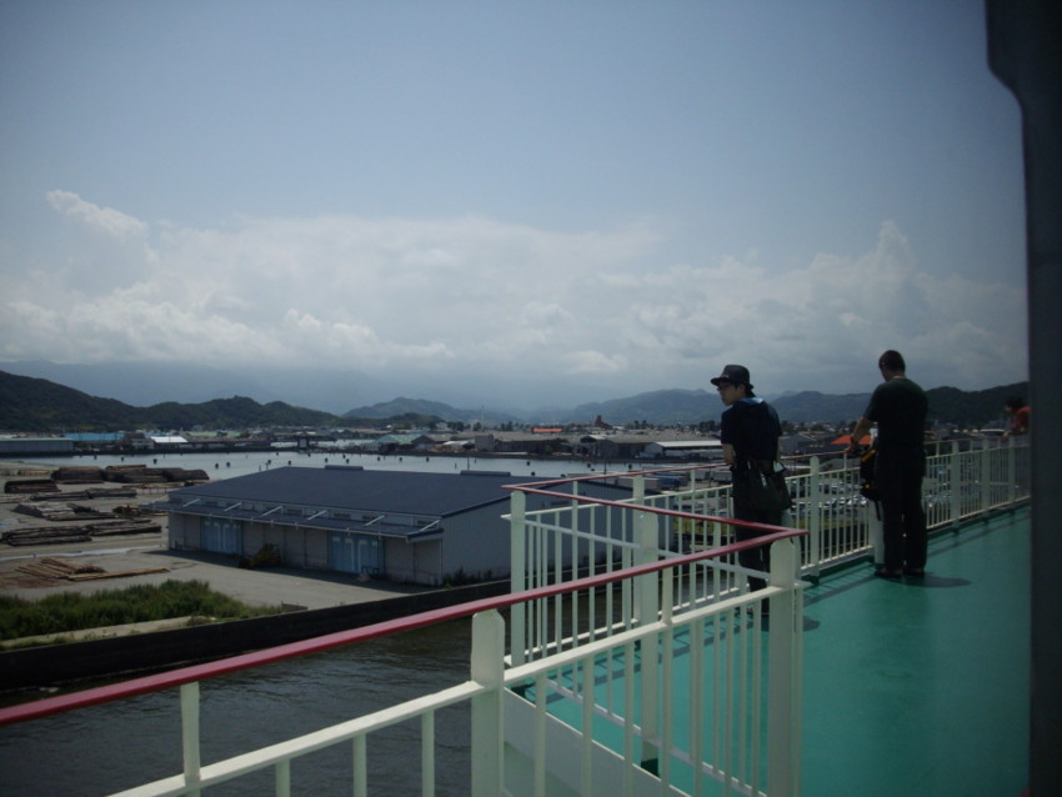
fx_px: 1135
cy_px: 398
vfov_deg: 38.7
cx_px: 531
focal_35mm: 37
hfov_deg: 50.1
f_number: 5.6
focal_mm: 6.2
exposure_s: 1/640
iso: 80
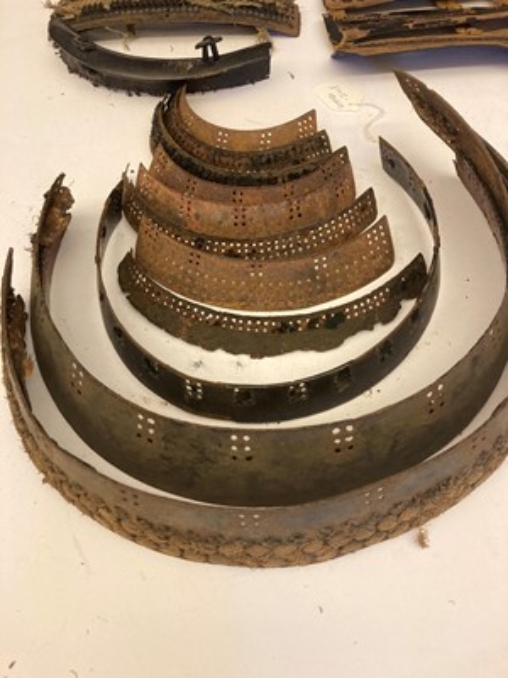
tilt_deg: -59.8
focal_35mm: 28
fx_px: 548
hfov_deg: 49.7
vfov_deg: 63.4
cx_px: 254
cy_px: 339
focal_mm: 3.99
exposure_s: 1/50
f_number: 1.8
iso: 250
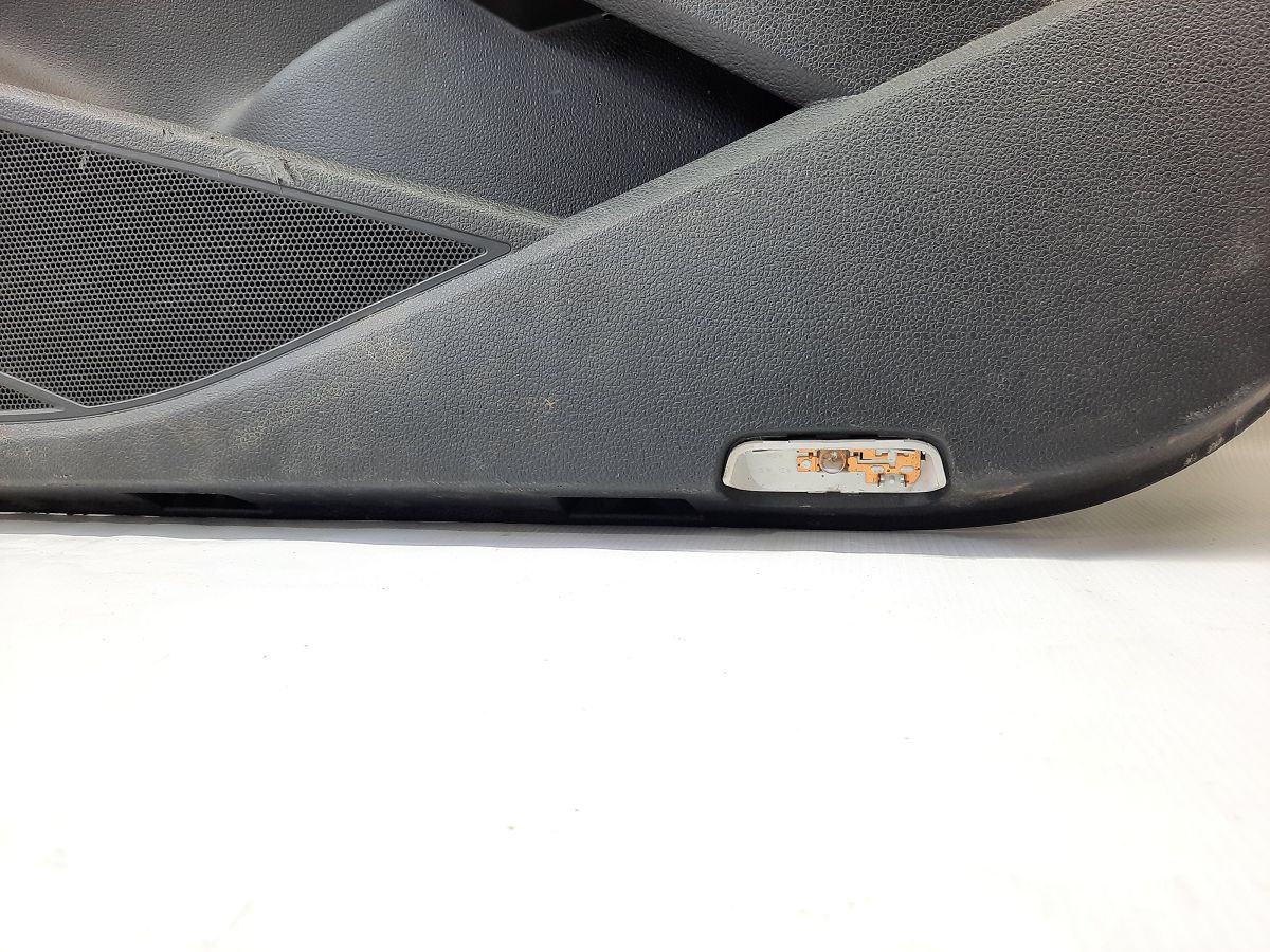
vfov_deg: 54.9
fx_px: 917
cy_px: 476
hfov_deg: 69.4
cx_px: 635
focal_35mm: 25
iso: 100
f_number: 2
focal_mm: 4.6
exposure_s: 1/50
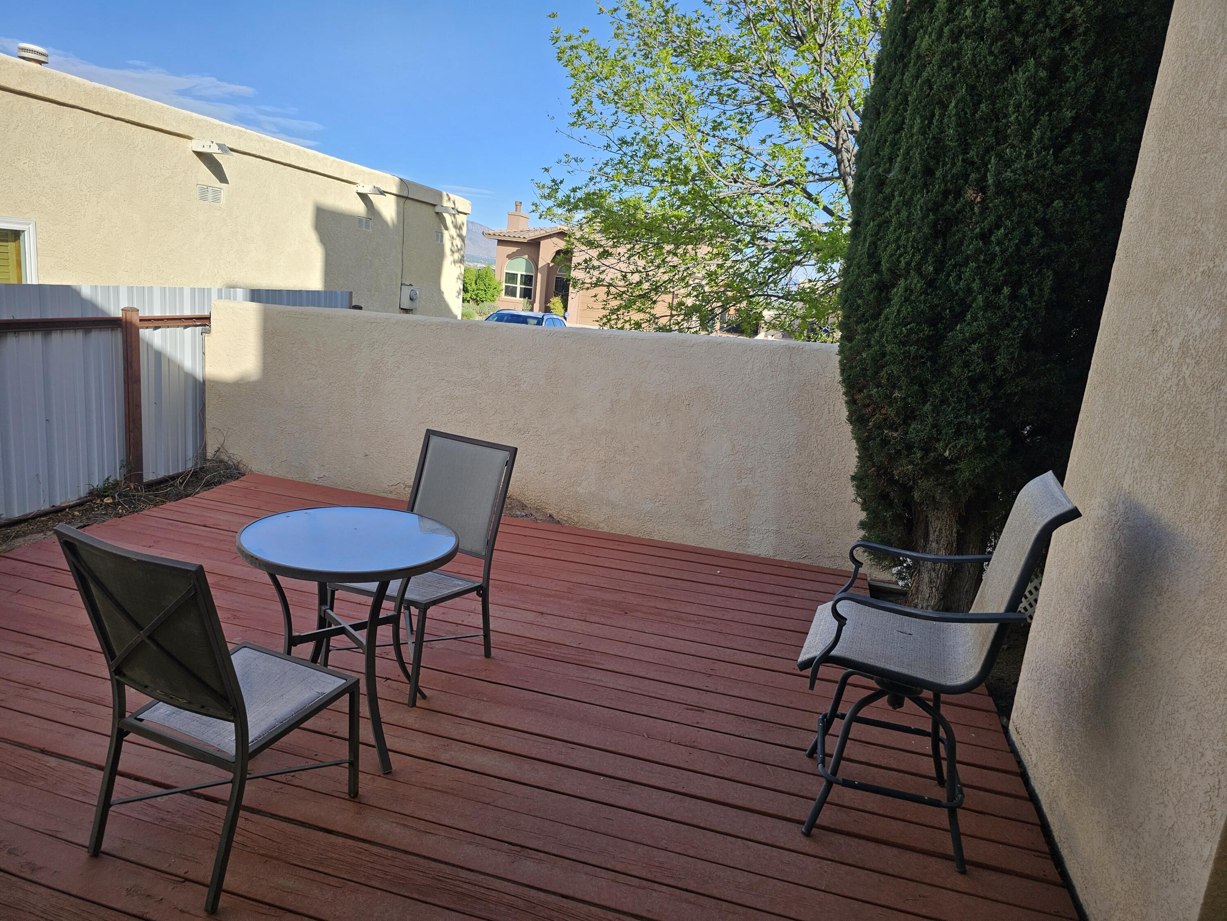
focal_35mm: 23
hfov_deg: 73.9
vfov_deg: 58.9
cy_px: 460
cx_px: 614
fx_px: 815
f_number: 1.7
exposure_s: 1/370
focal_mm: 6.3
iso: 10
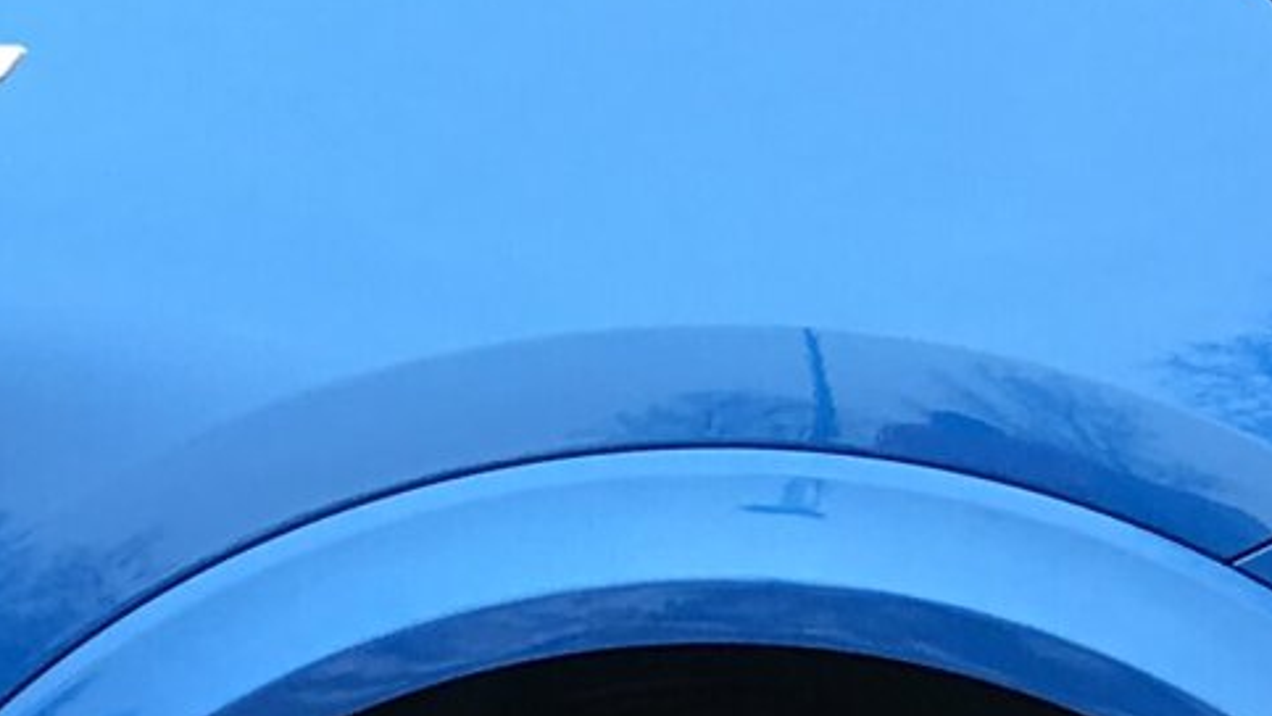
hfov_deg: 6.6
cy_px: 682
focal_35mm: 329
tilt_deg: -3.7
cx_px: 690
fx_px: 11100
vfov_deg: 3.7
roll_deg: -0.6
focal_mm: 6.6
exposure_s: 1/100
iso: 32
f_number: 2.8
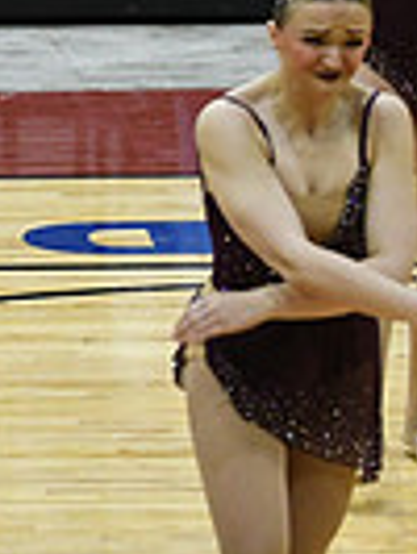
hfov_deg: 2.4
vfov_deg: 3.2
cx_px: -713
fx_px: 10071
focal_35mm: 628
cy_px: 198
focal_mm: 100
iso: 5000
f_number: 4
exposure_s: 1/400
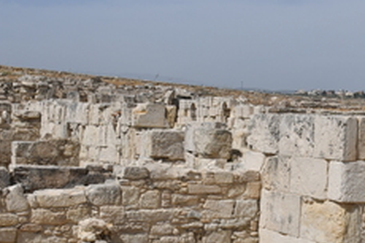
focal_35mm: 69
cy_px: 204
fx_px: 699
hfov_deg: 28.8
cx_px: 275
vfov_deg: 19.4
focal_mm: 24
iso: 250
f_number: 11
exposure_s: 1/1250
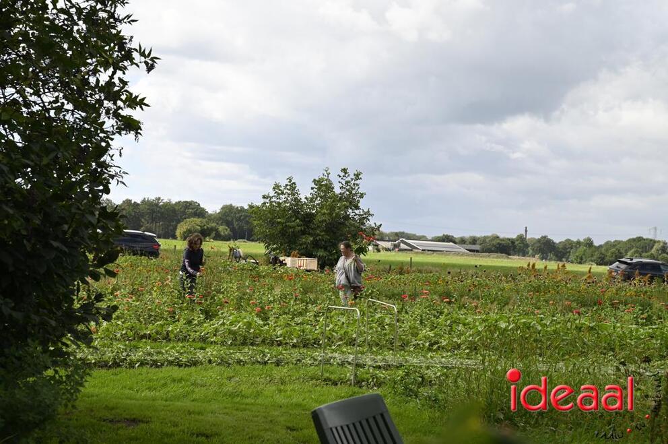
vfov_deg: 20.6
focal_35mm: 66
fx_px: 1223
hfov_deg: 30.5
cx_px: 334
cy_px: 222
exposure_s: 1/800
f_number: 7.1
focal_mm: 66
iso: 400
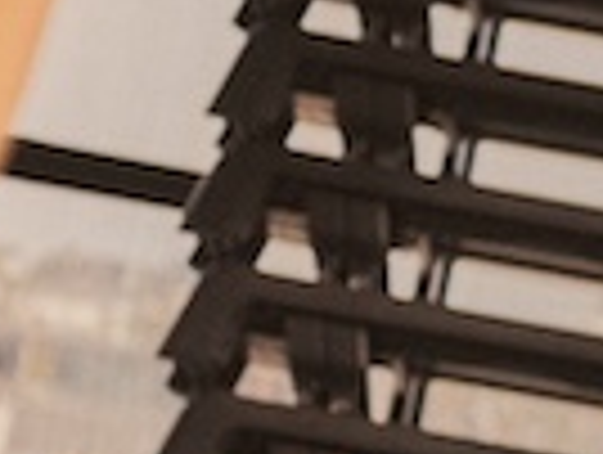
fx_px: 6492
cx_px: 1971
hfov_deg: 5.0
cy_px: 121
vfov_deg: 4.0
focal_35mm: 372
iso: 2000
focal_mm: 63
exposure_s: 1/800
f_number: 4
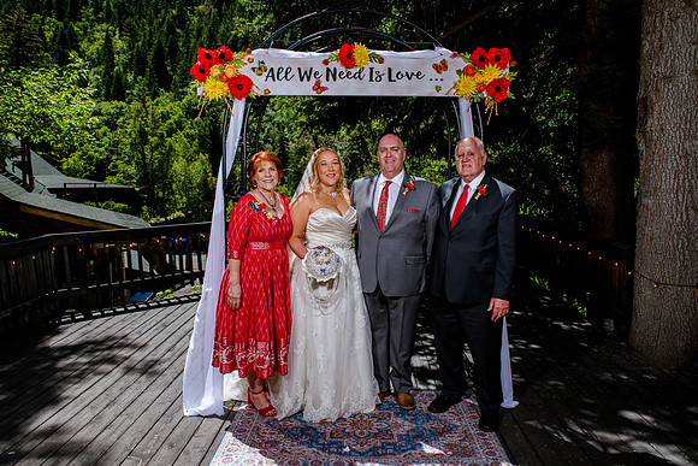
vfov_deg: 51.4
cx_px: 349
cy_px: 238
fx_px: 484
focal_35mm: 25
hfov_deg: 71.6
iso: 160
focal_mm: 24
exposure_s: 1/400
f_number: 8
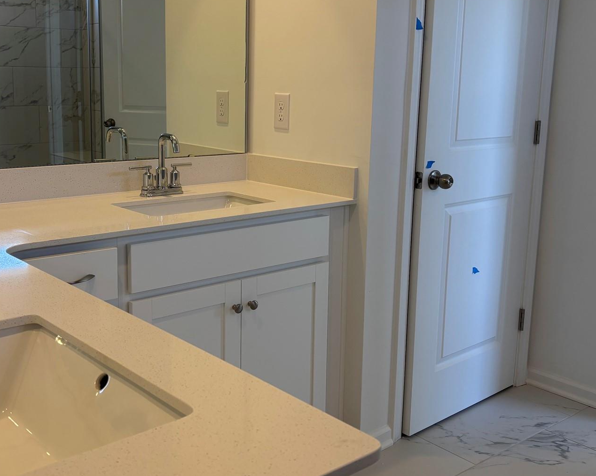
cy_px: 219
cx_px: 257
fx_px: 723
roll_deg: -0.4
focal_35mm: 41
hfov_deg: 44.7
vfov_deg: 36.5
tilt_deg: -10.4
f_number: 1.6
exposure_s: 1/139
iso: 64
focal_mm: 5.96
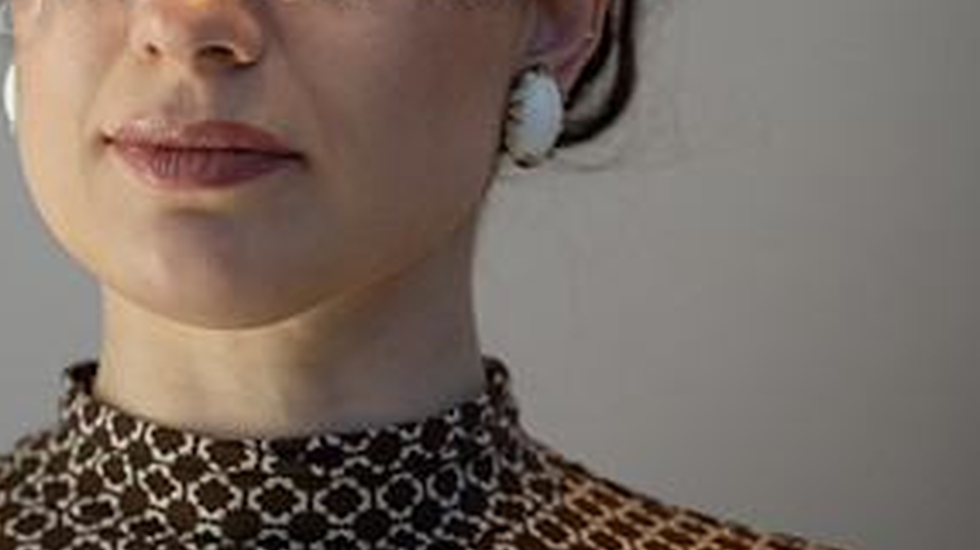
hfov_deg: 13.3
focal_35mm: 160
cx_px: 76
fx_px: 4156
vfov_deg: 7.5
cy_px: -95
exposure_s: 1/500
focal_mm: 75
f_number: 2.8
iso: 1600
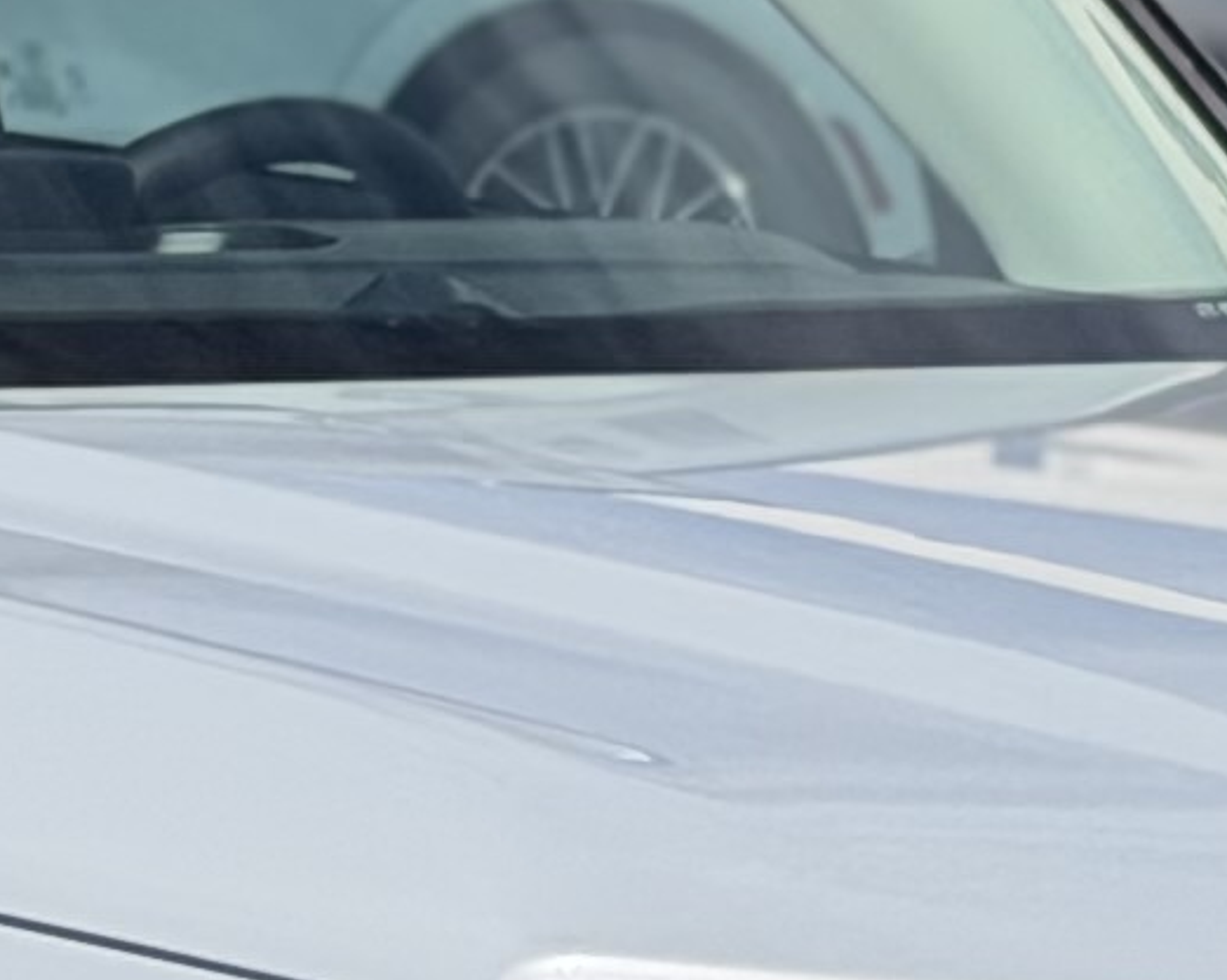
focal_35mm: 362
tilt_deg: -7.0
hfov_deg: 5.3
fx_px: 13138
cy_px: 818
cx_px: -364
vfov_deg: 4.3
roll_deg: -3.9
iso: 64
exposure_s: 1/6536
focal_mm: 6.76
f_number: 1.78
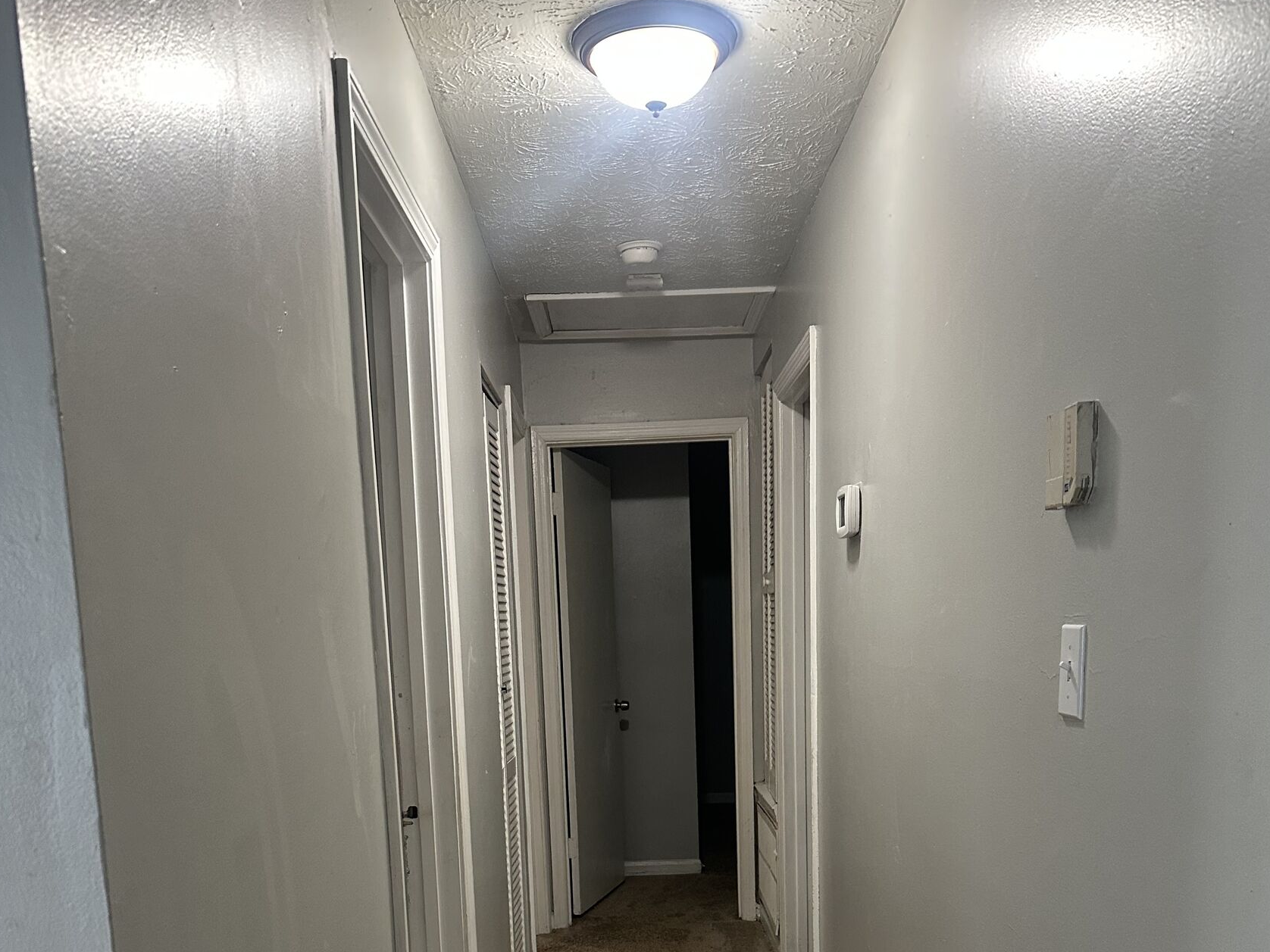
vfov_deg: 40.4
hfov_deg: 55.3
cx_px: 646
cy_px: 819
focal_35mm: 33
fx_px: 1211
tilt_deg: -6.3
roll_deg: +2.0
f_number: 1.78
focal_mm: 6.86
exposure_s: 1/60
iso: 400
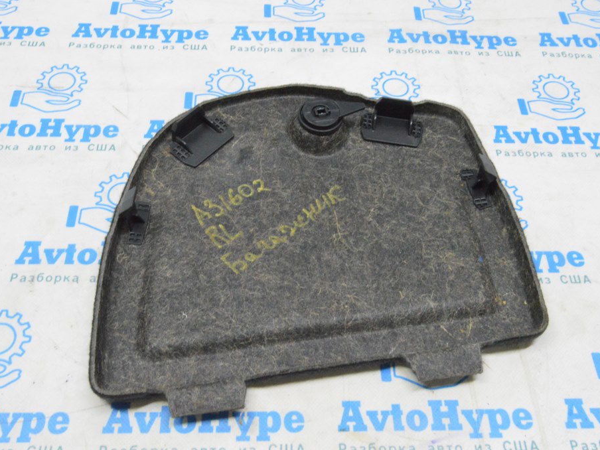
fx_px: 651
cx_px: 294
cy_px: 225
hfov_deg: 49.5
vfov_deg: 38.1
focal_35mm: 38
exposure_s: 1/15
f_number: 20
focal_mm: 23
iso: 6400
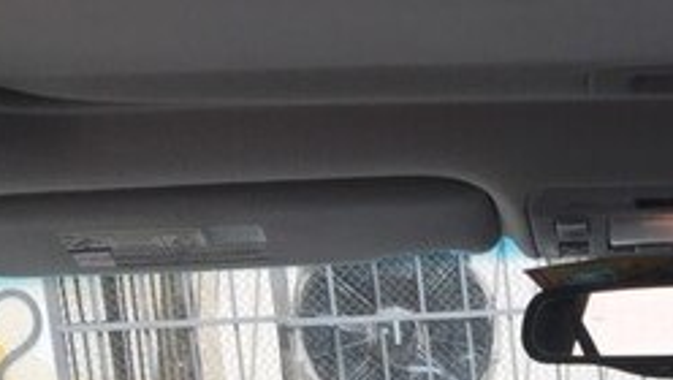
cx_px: 749
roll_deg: +2.2
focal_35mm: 84
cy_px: 626
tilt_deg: -10.8
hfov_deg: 23.6
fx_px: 1500
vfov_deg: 13.3
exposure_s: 1/599
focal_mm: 4.15
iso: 32
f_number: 2.2
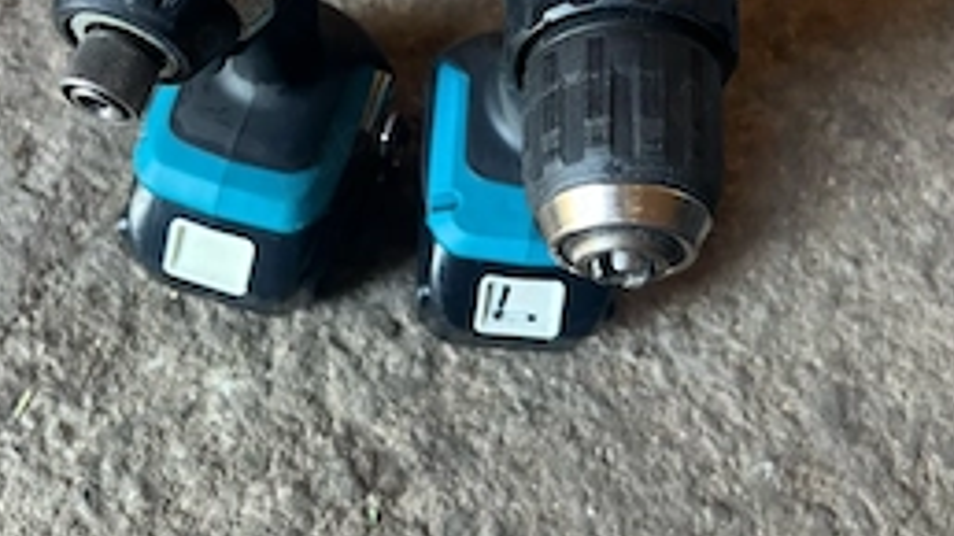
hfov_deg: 46.4
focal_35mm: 44
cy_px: 155
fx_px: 1113
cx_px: 466
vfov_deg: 26.8
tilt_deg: -66.8
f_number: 1.5
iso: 250
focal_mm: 5.7
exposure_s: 1/60
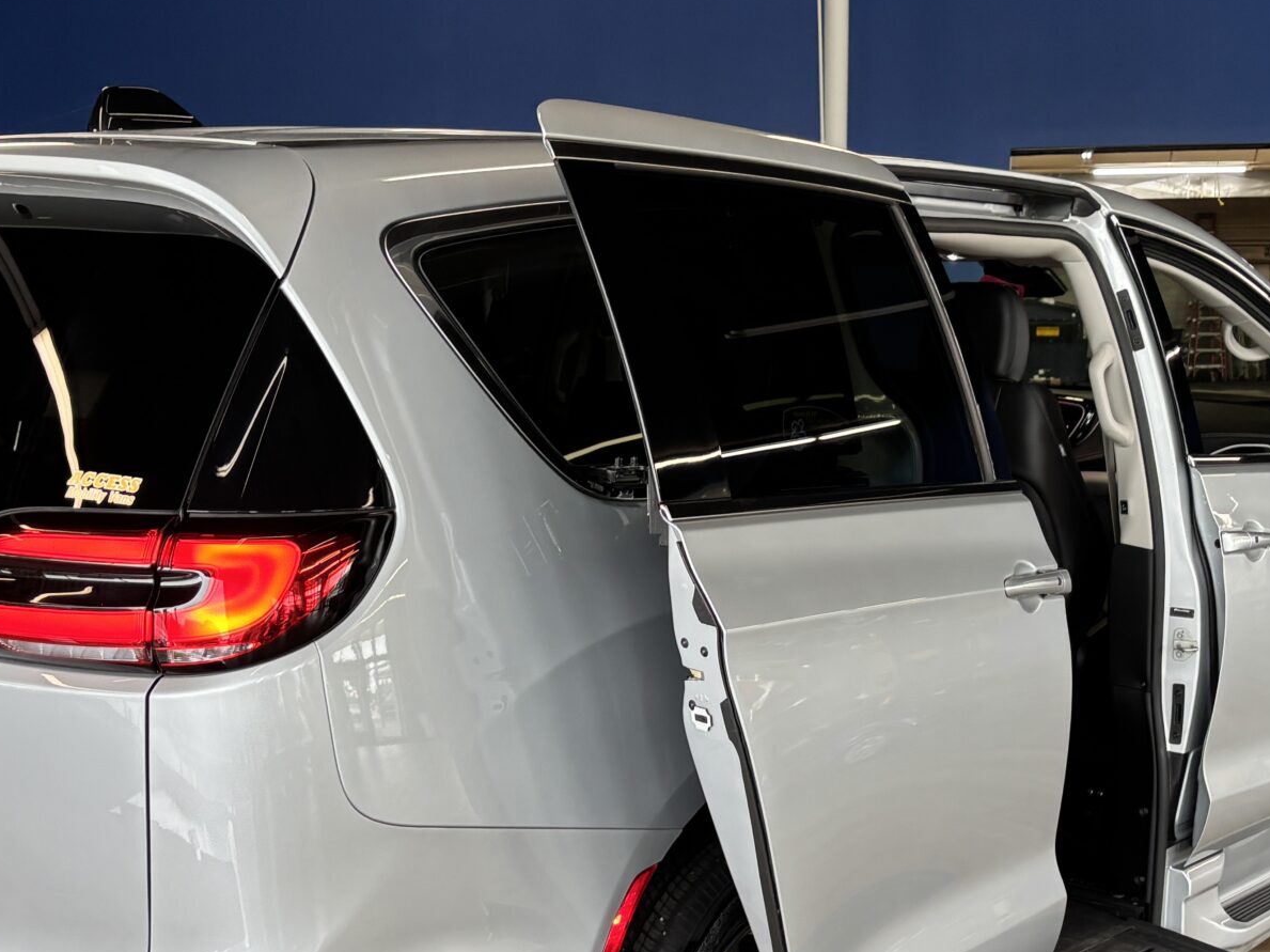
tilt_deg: -8.0
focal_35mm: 56
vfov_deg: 25.9
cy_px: 651
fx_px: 2054
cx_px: 687
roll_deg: -0.3
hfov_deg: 34.3
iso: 80
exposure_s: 1/60
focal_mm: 5.96
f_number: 1.6
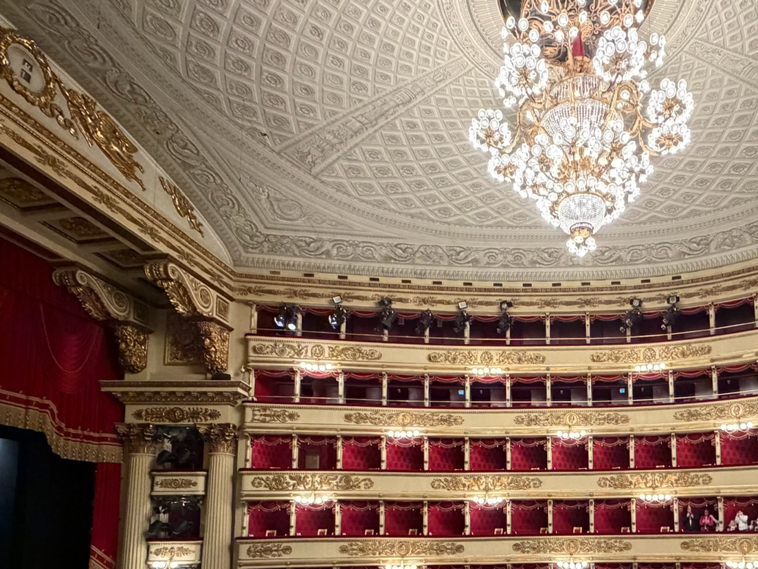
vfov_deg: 49.2
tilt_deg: +6.3
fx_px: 569
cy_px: 474
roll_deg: +0.5
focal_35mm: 26
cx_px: 535
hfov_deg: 64.6
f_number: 2.2
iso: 1000
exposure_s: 1/50
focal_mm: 2.22
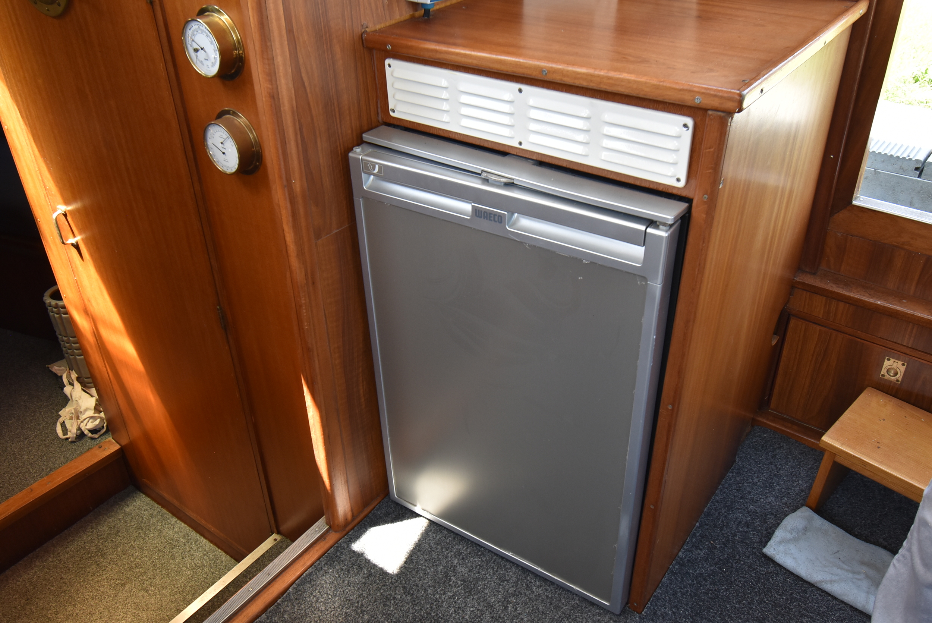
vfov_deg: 43.7
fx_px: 777
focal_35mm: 30
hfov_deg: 61.9
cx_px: 466
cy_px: 312
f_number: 5.6
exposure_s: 1/80
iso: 400
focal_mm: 20
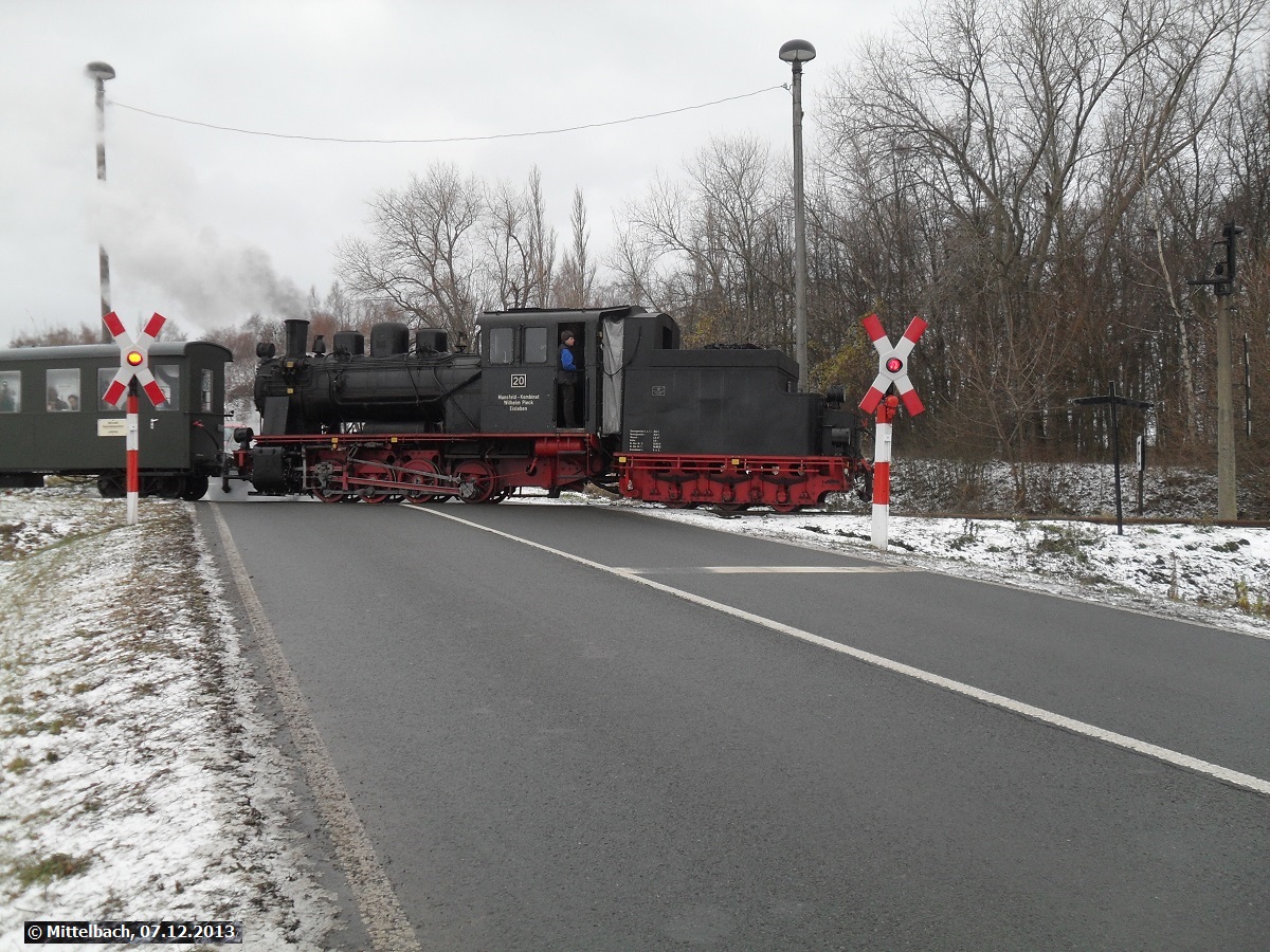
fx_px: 1284
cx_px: 635
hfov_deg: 52.6
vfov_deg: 40.7
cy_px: 476
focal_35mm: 35
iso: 100
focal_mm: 6.2
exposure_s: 1/180
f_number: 2.8
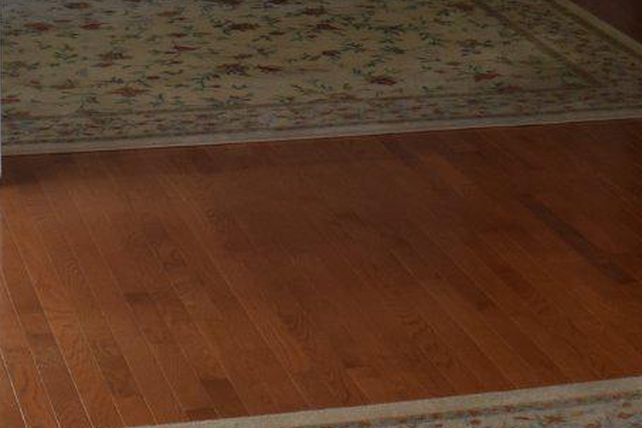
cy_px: -263
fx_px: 2175
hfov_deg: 16.7
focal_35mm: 122
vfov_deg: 10.7
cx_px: 429
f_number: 5.6
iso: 110
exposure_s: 1/125
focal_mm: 18
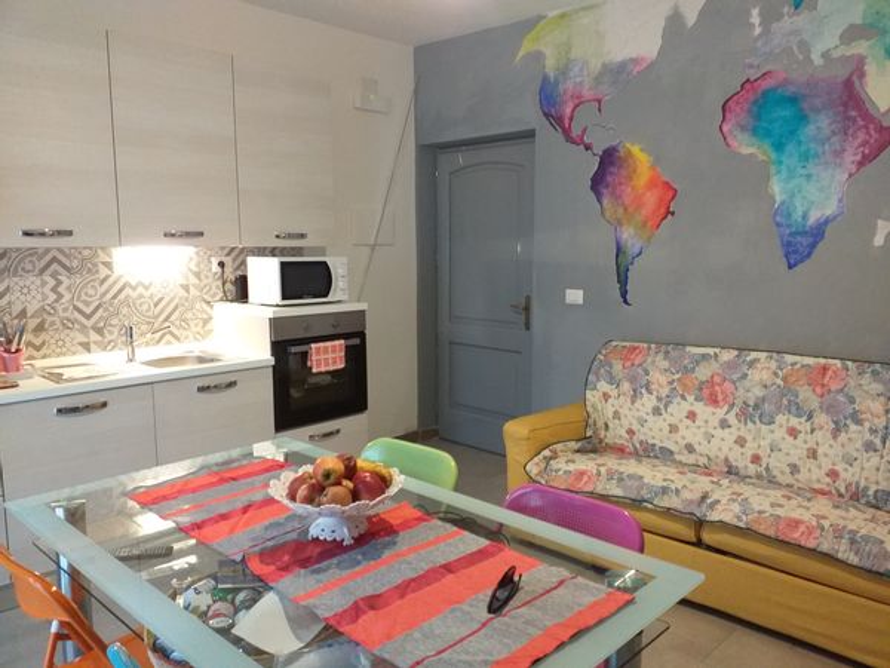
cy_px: 334
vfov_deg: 51.4
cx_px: 445
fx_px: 694
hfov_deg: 65.3
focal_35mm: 27
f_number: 1.9
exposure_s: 1/33
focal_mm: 3.6
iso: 250
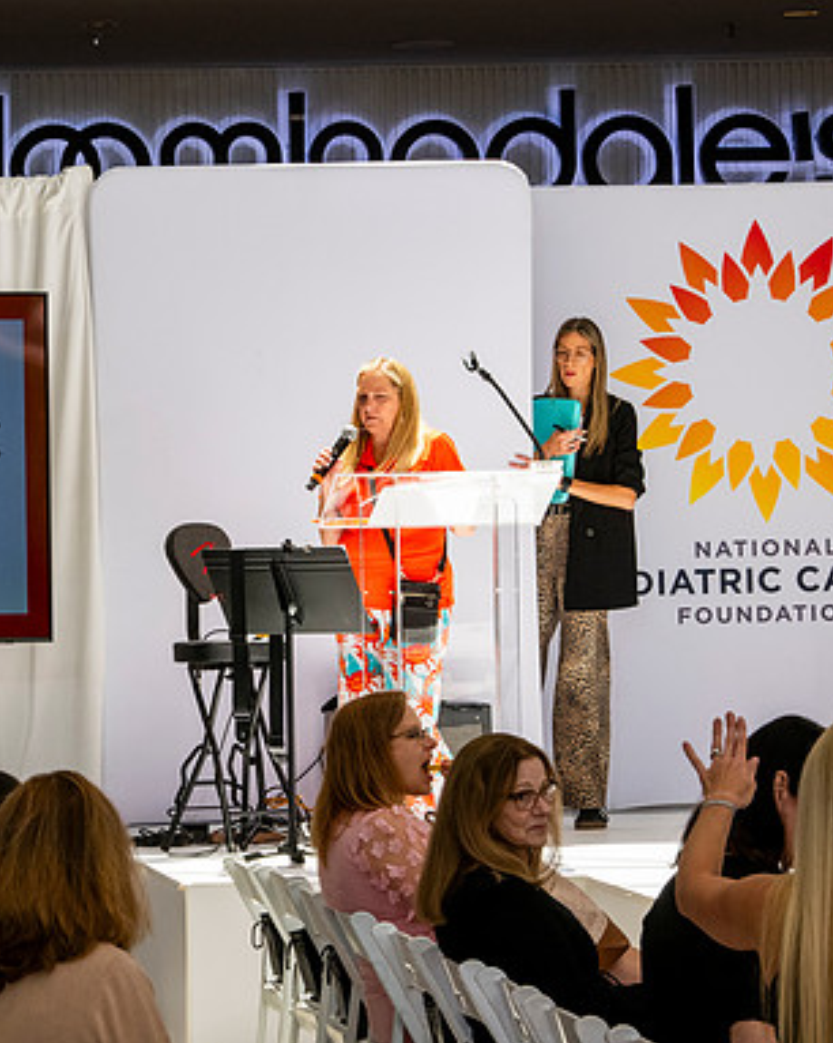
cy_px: 487
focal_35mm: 160
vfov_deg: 12.1
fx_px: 4935
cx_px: 122
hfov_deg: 9.6
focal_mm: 105
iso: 1600
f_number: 16
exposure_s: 1/160
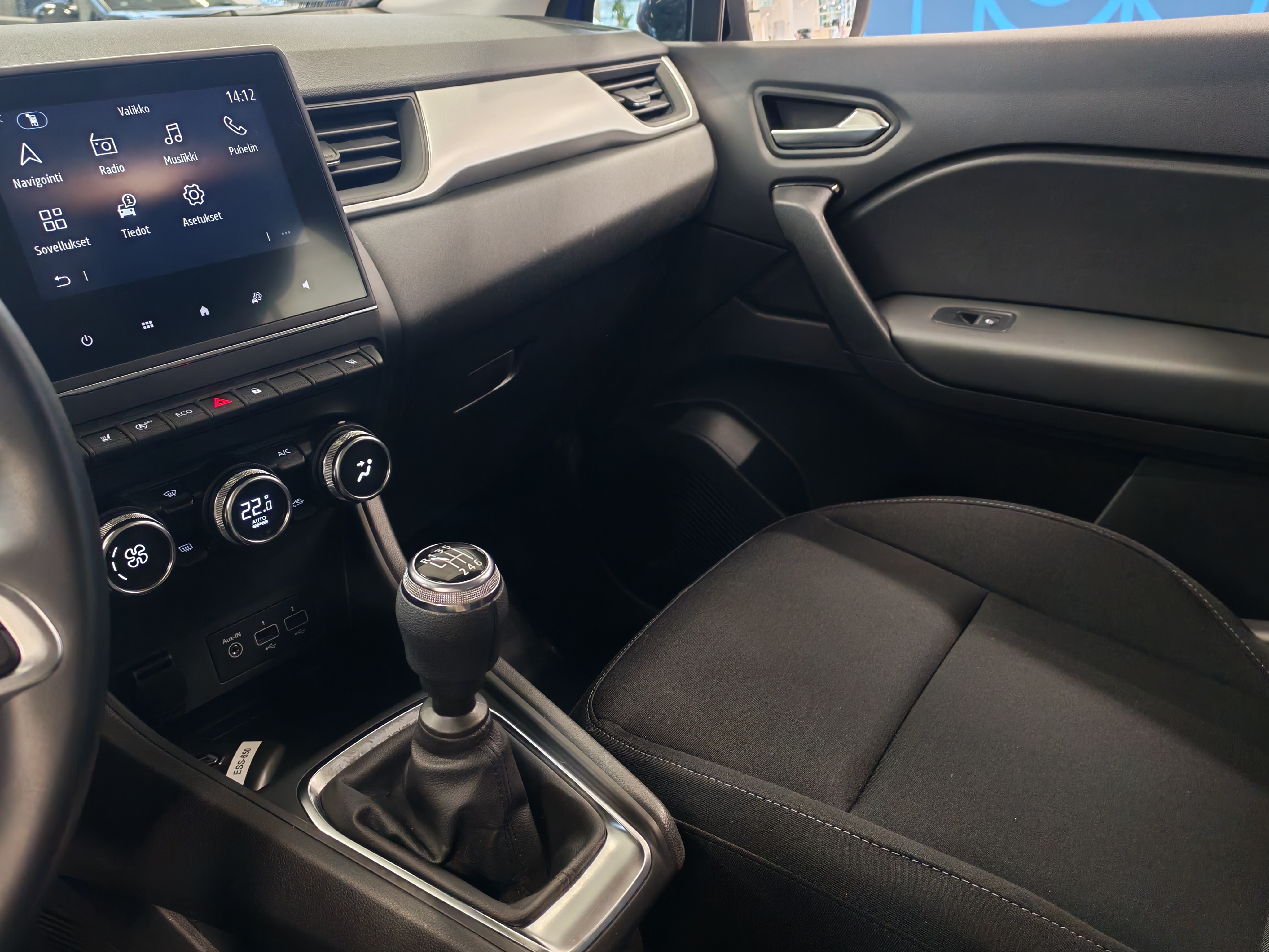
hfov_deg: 58.4
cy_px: 476
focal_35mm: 31
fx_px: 1136
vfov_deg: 45.4
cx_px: 634
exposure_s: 1/50
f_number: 1.9
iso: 1000
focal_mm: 6.12
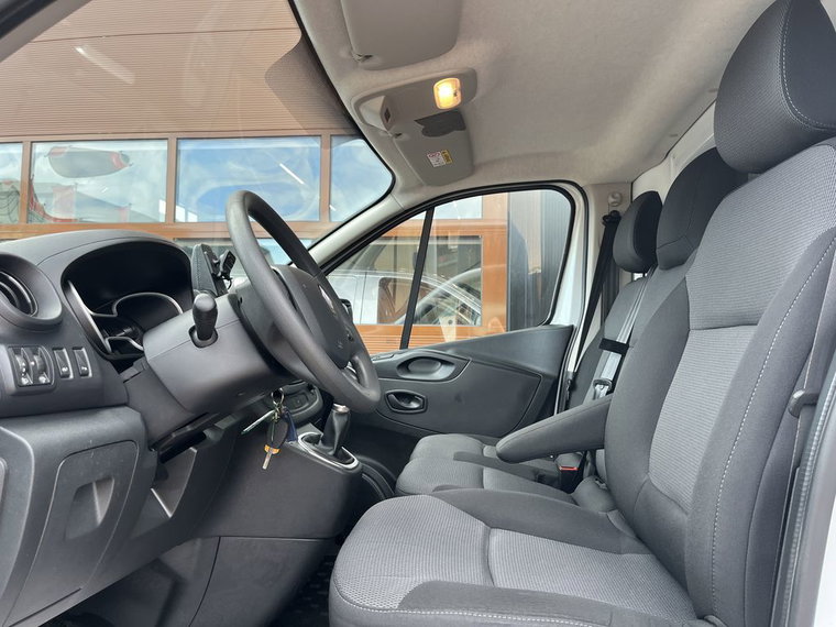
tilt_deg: +2.2
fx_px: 628
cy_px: 314
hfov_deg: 67.3
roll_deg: -1.4
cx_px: 418
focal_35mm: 26
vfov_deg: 53.1
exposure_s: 1/122
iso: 50
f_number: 1.6
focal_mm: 5.1
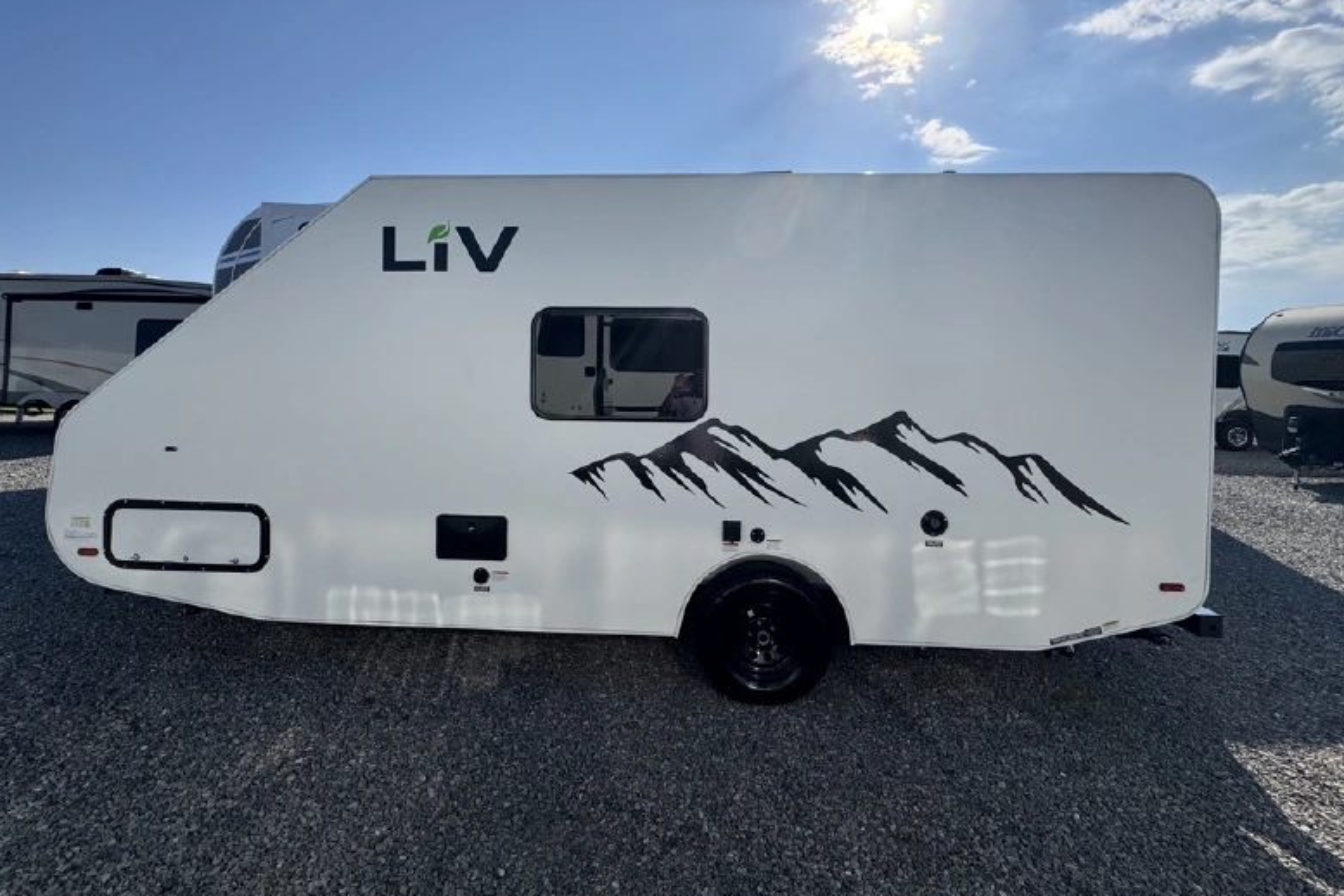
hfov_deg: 100.4
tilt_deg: -0.2
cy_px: 389
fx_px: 560
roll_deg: -1.5
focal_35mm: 15
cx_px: 662
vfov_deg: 76.9
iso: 50
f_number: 2.2
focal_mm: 2.22
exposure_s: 1/3390
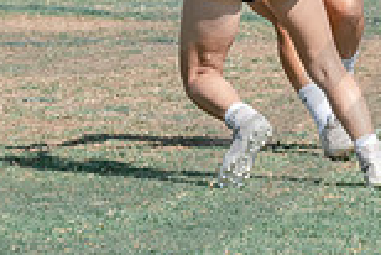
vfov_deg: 1.8
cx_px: 49
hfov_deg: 2.7
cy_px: -217
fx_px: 8019
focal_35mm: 757
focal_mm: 120
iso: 400
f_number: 8
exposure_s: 1/1000
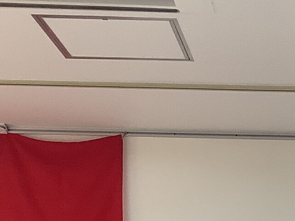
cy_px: 434
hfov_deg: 15.4
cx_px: 342
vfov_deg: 10.9
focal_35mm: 124
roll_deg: -0.6
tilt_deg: -4.8
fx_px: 1057
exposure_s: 1/50
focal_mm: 3.3
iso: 50
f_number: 2.4
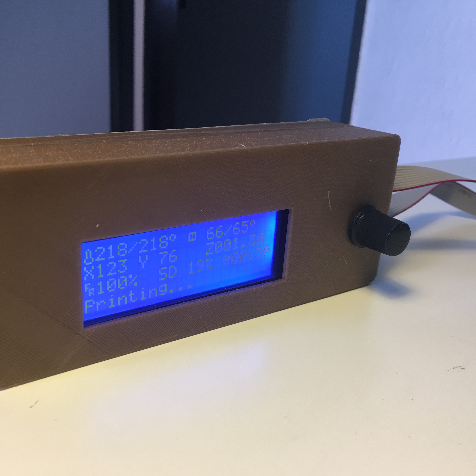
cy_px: 240
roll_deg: -3.4
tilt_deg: -18.6
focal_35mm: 35
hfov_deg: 47.0
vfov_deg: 47.2
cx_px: 198
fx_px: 545
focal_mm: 4.15
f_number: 2.2
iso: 40
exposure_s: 1/33
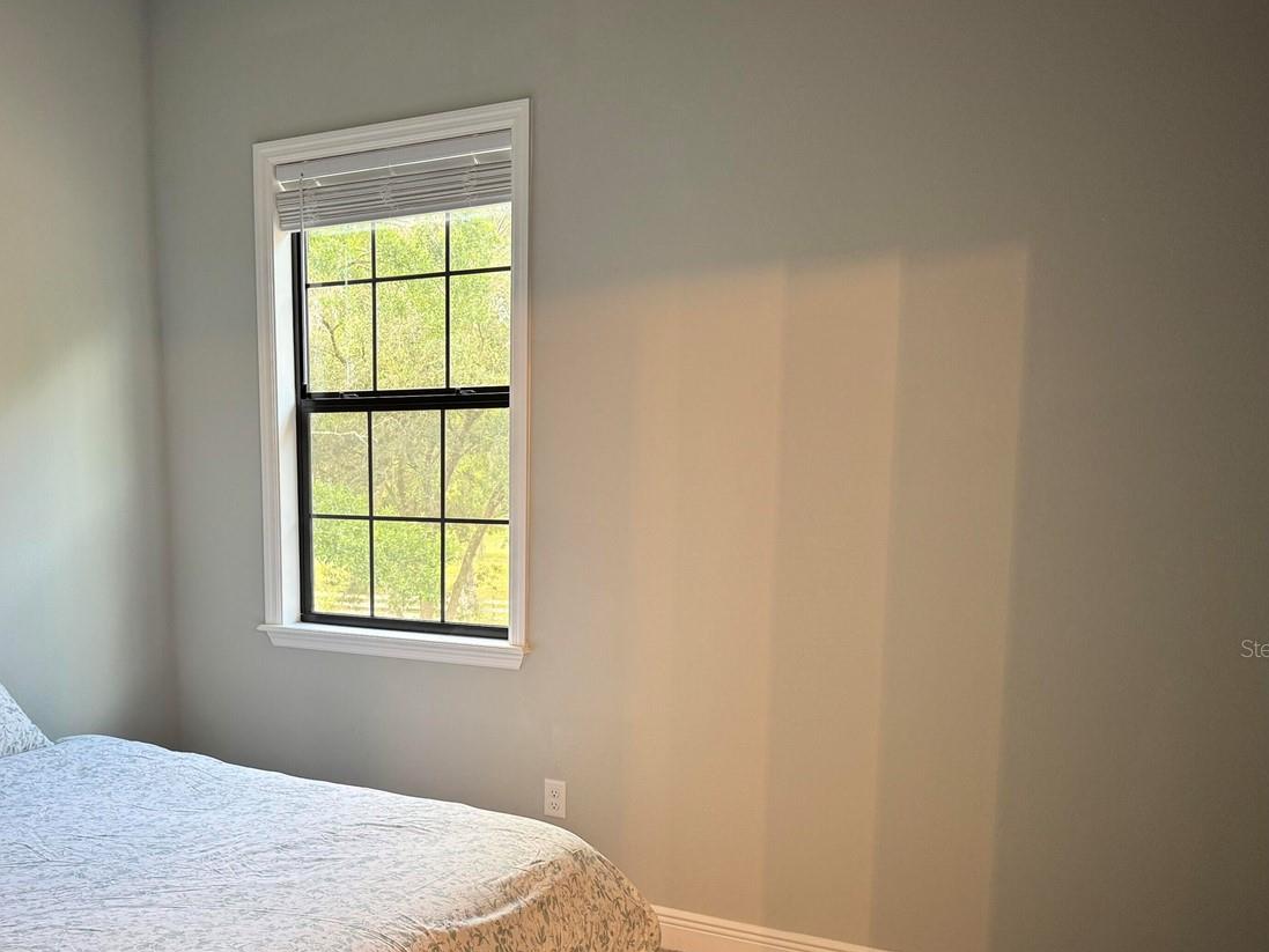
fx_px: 1283
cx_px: 425
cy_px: 648
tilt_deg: -9.2
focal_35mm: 35
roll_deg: +0.6
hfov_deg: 51.7
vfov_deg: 40.1
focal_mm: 6.76
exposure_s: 1/60
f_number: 1.78
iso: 125
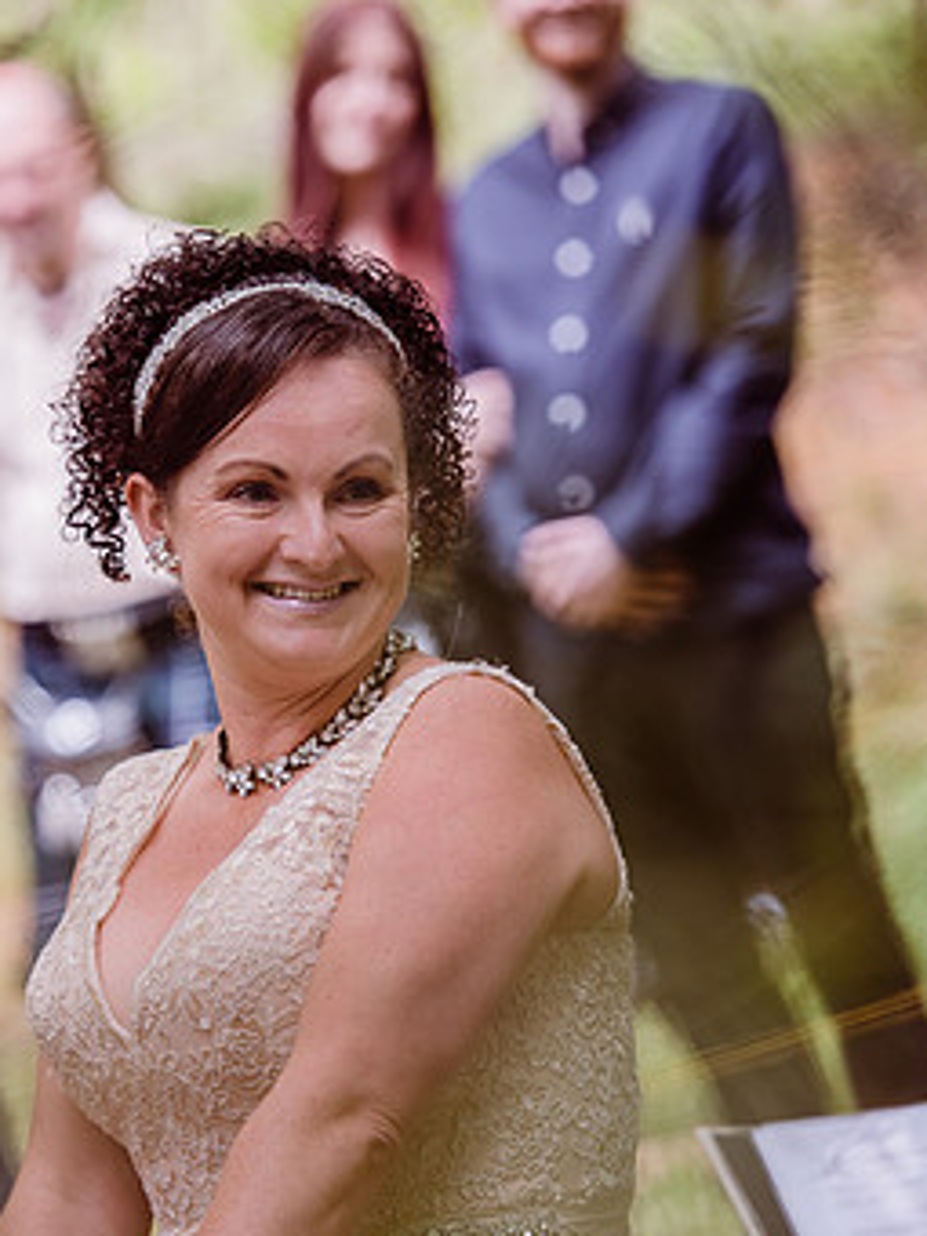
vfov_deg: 8.6
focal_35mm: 230
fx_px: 8212
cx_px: -29
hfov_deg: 6.4
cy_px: 685
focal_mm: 140
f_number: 3.5
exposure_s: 1/320
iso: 500
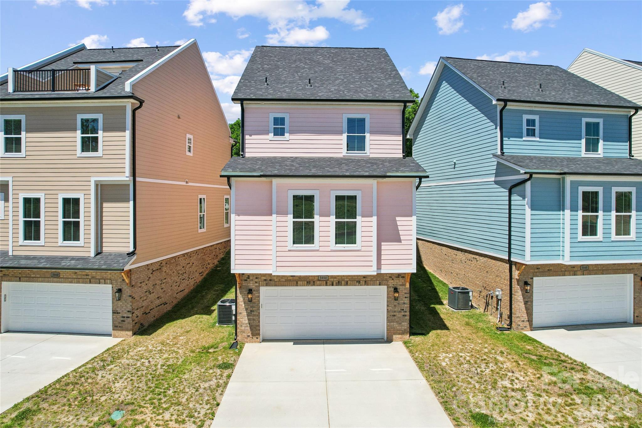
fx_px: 392
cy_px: 214
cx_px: 321
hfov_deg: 78.6
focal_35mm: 22
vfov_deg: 57.2
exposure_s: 1/500
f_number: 2.8
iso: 140
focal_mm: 8.4
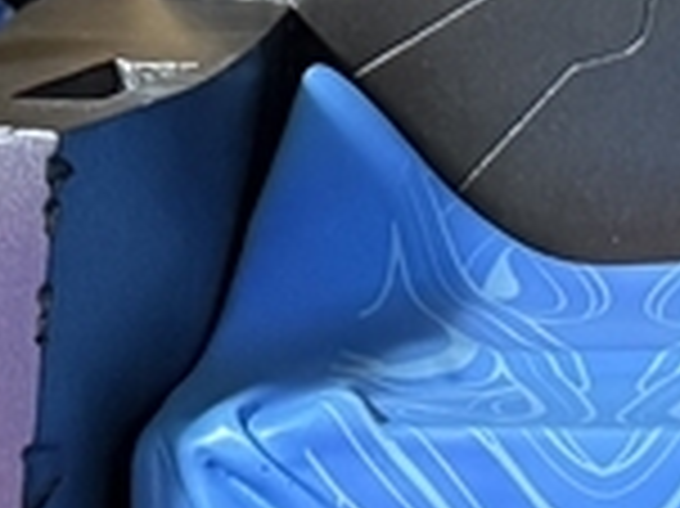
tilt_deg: -6.8
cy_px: 22
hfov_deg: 10.3
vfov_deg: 7.7
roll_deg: +0.2
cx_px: 549
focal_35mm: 191
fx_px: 3749
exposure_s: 1/50
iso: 800
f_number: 1.78
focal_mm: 6.76
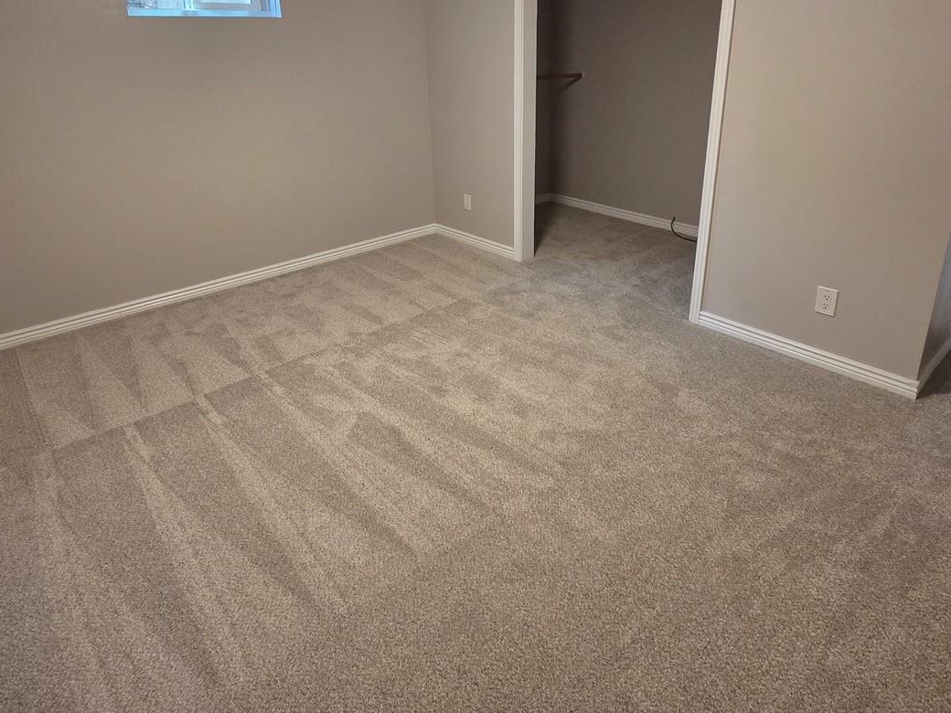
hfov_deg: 81.7
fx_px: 549
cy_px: 241
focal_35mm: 20
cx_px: 478
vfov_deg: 64.4
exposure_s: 1/60
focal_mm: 2.2
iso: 500
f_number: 2.2
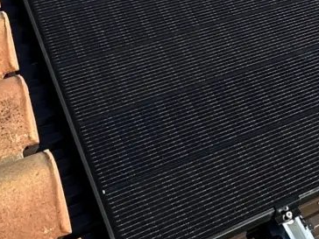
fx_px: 710
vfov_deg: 17.3
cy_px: -119
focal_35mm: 77
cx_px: 367
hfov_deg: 23.5
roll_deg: +5.3
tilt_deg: -41.6
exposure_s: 1/619
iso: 40
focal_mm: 2.22
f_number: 2.2
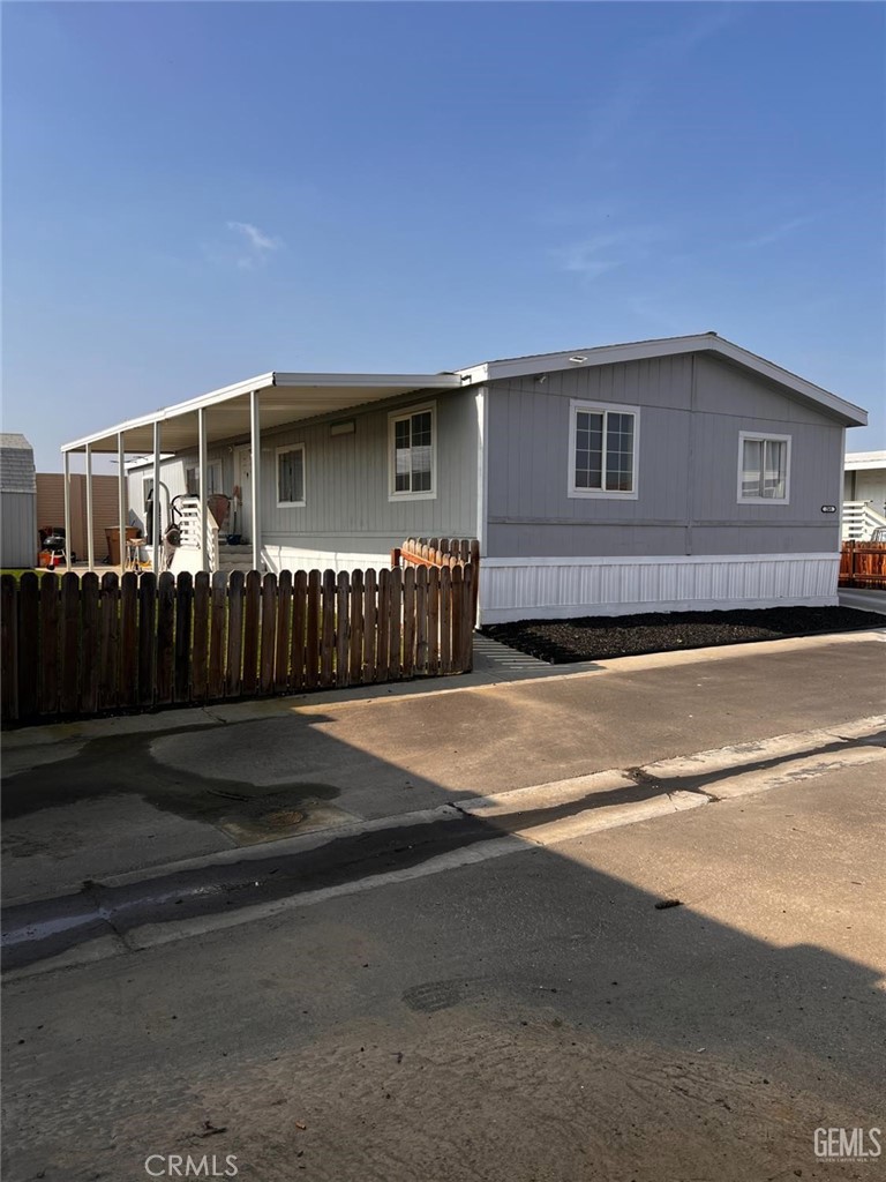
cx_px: 443
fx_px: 887
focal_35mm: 26
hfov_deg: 53.1
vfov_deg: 67.3
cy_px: 591
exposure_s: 1/3356
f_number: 1.5
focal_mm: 5.7
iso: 50
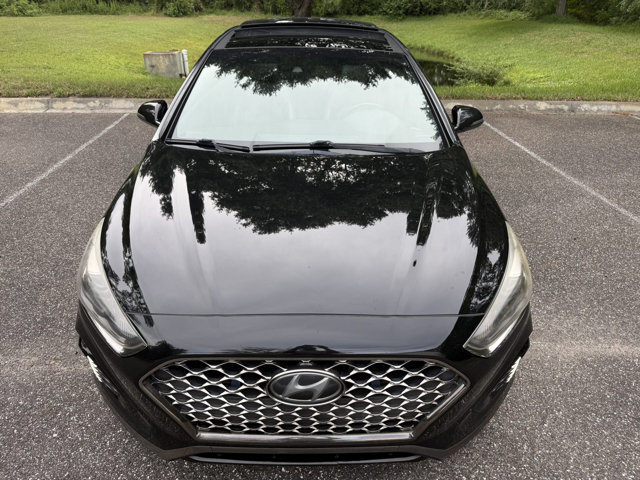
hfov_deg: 71.6
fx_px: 444
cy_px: 240
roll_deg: -1.0
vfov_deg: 56.8
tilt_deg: -26.4
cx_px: 320
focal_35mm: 24
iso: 80
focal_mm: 6.76
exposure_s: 1/476
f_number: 1.78
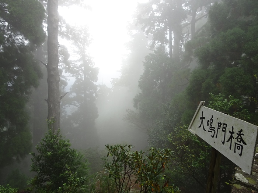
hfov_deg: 71.6
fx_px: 179
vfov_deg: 56.8
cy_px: 96
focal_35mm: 24
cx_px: 129
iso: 80
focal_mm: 4.1
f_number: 3.5
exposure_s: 1/60
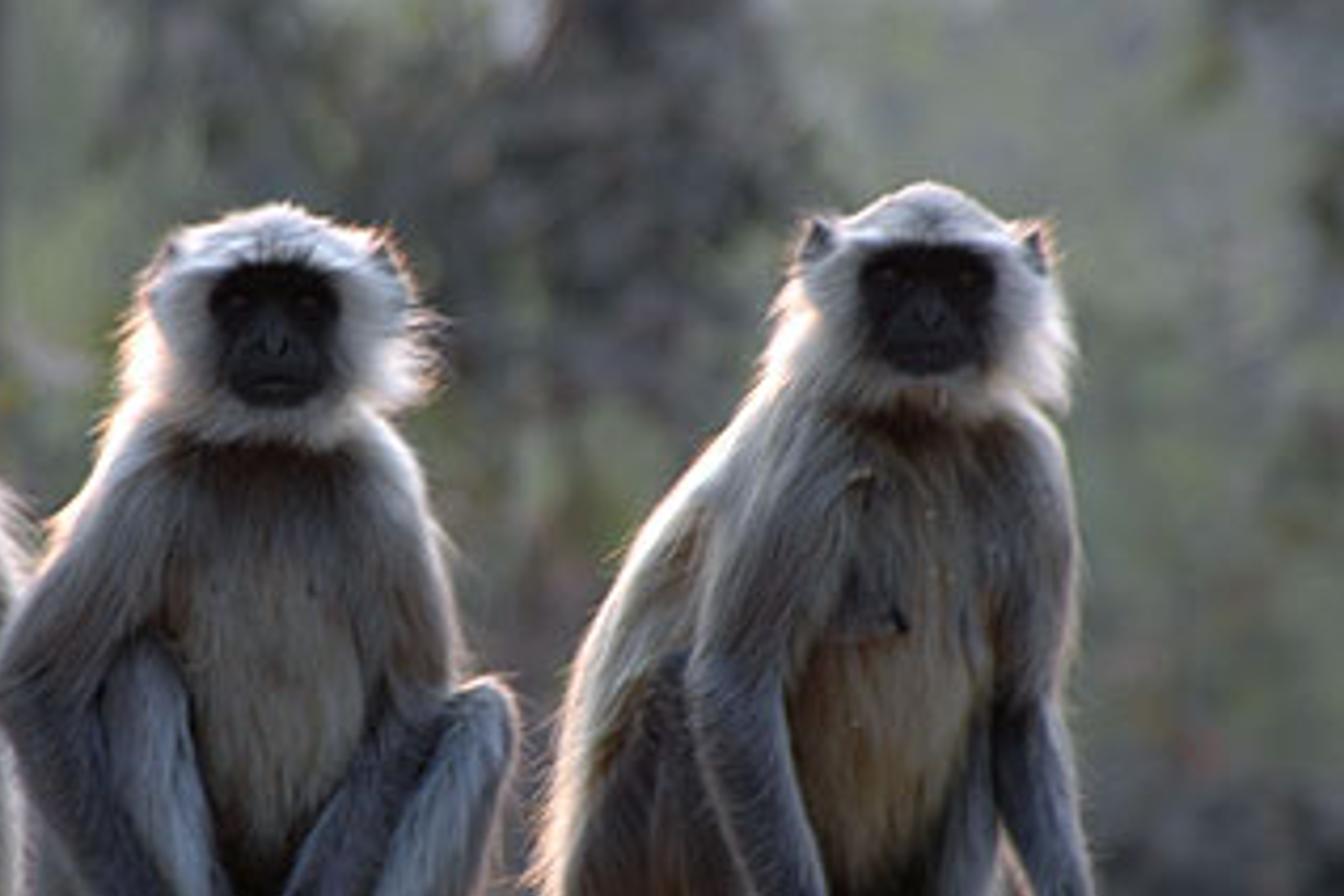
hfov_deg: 3.2
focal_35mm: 636
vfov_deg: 2.2
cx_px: 423
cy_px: 446
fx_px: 23742
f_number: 6.3
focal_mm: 300
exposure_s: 1/50
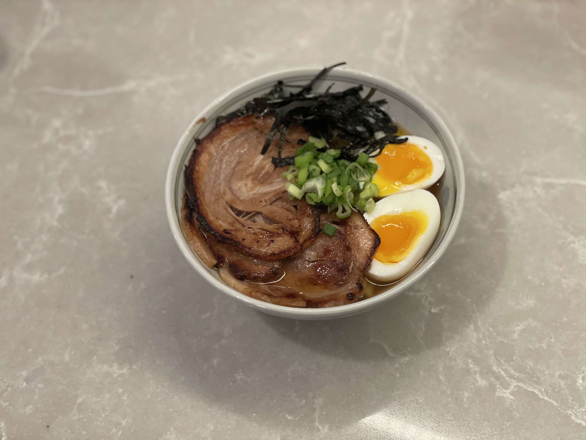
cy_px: 220
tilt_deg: -56.2
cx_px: 293
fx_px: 880
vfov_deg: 28.0
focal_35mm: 52
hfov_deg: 36.8
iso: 160
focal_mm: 6
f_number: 2
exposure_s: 1/60
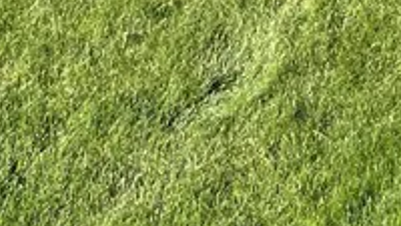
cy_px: -672
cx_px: 758
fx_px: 1543
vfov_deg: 6.7
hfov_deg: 13.1
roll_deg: -1.1
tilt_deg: -7.9
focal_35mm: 145
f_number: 1.6
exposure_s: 1/2747
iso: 32
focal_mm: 4.2
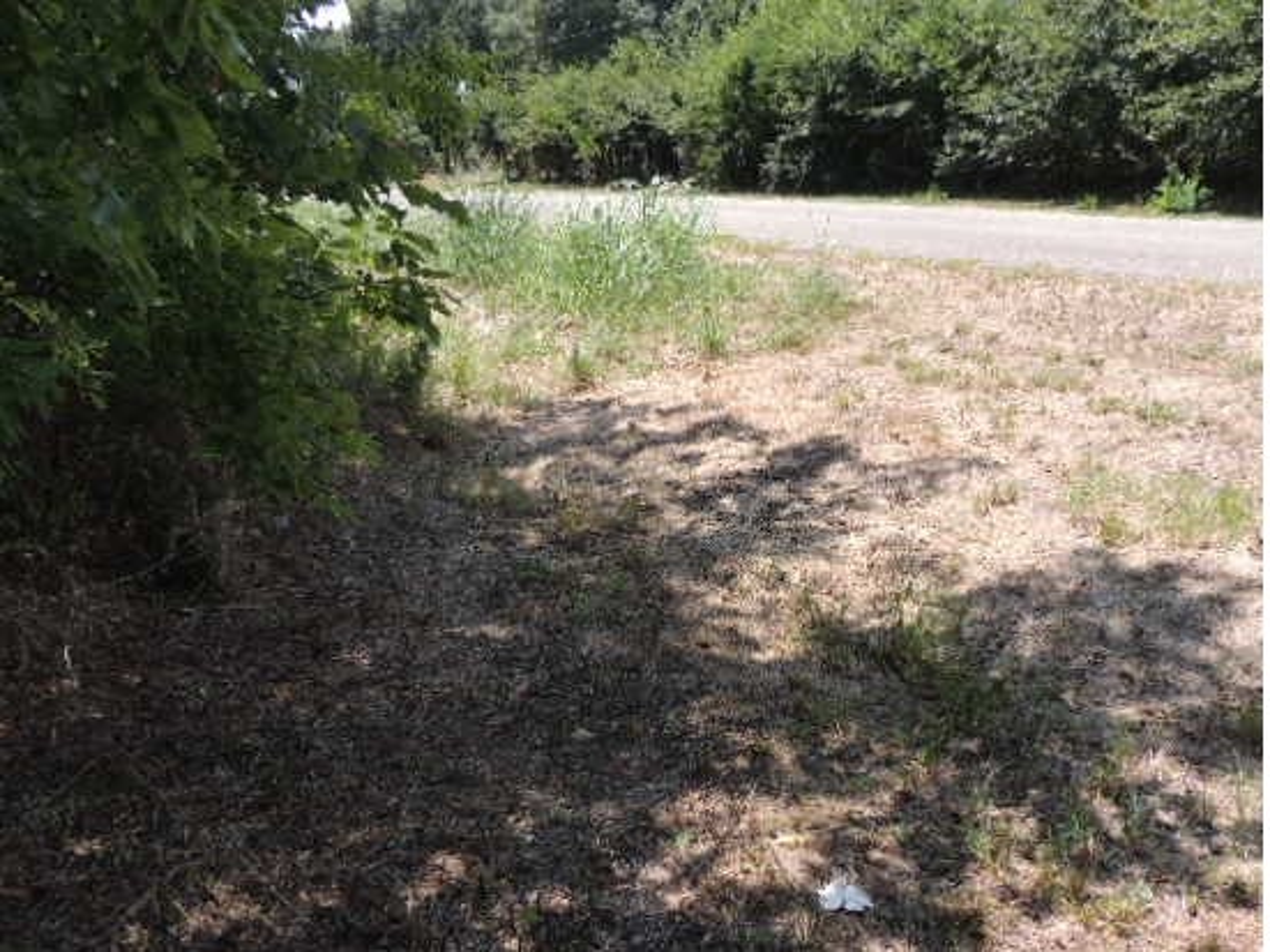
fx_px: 880
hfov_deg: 71.6
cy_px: 476
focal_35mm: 24
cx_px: 635
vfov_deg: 56.8
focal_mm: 4.3
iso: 100
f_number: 3
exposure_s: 1/640
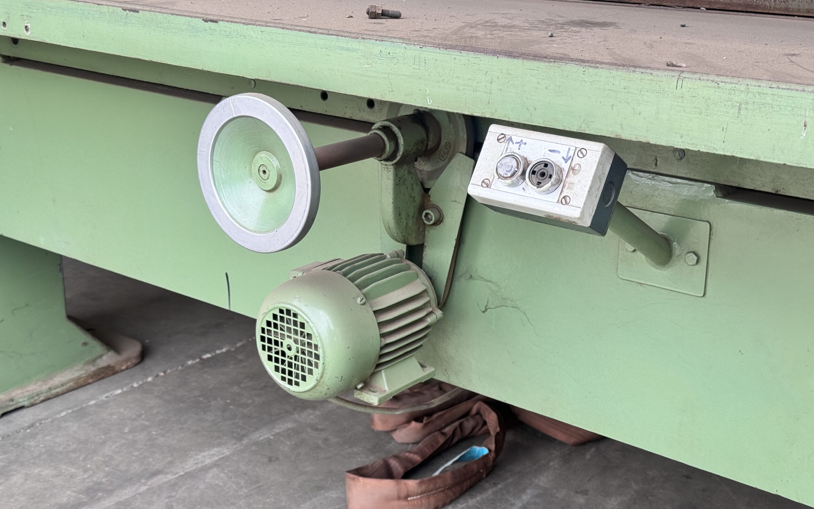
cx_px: 406
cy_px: 238
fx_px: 1131
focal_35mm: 51
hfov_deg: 39.6
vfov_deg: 25.3
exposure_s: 1/658
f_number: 1.78
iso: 64
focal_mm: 6.76
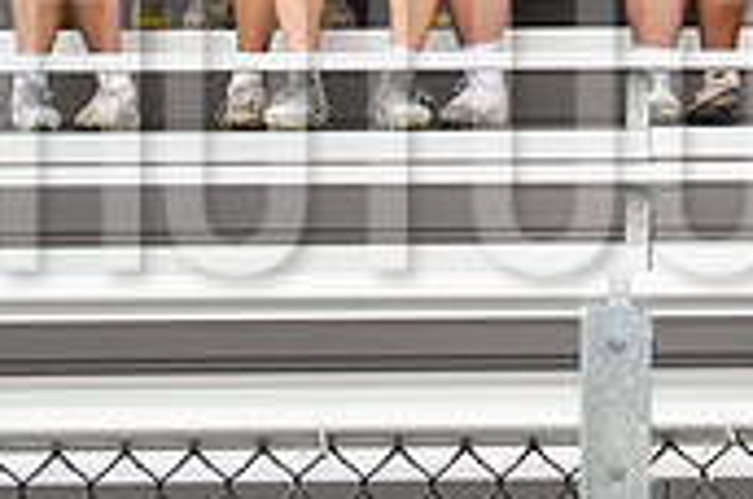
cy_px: -316
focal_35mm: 176
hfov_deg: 11.6
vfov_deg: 7.6
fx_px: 3674
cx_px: 779
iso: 100
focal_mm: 40
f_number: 8
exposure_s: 1/160
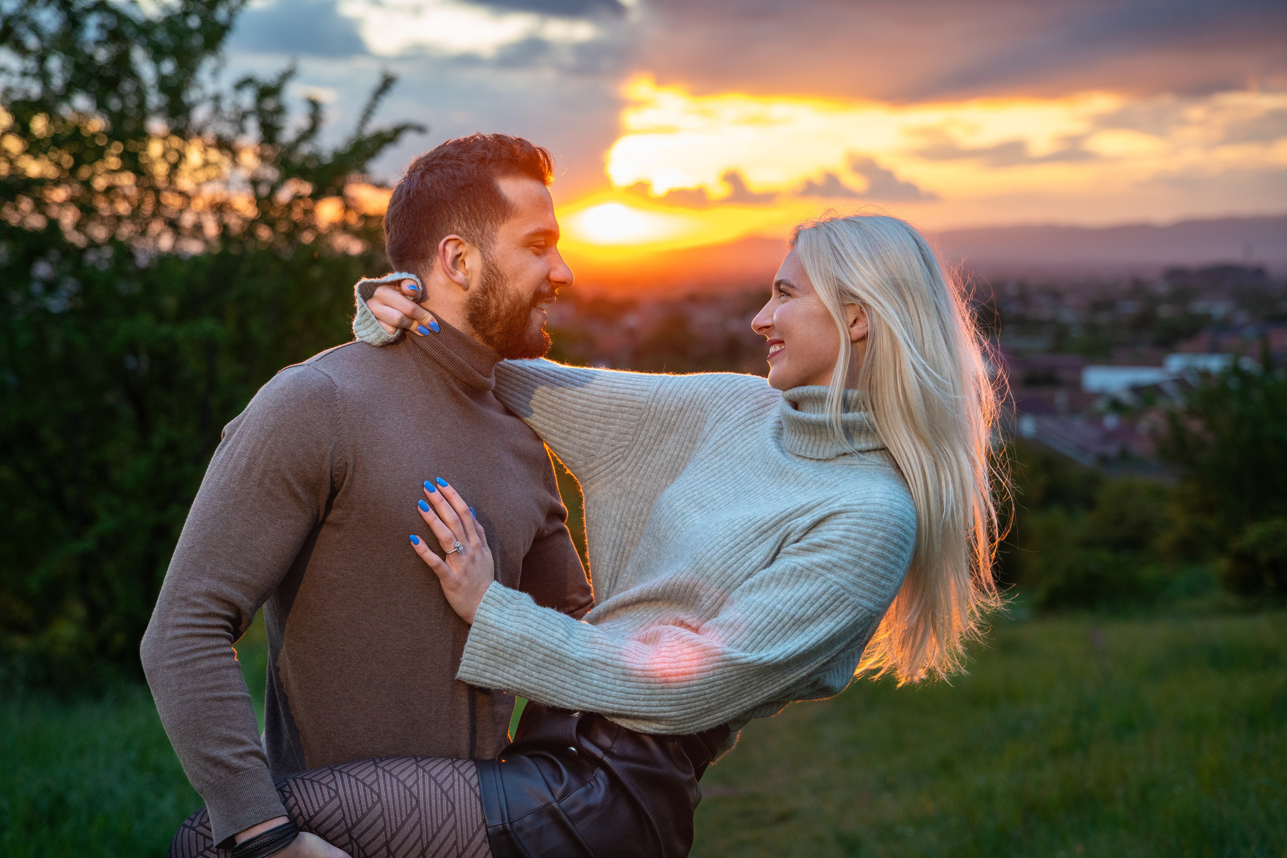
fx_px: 2109
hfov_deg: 33.9
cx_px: 644
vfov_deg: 23.0
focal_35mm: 59
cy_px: 429
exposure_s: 1/400
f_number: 4
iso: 1000
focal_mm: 59
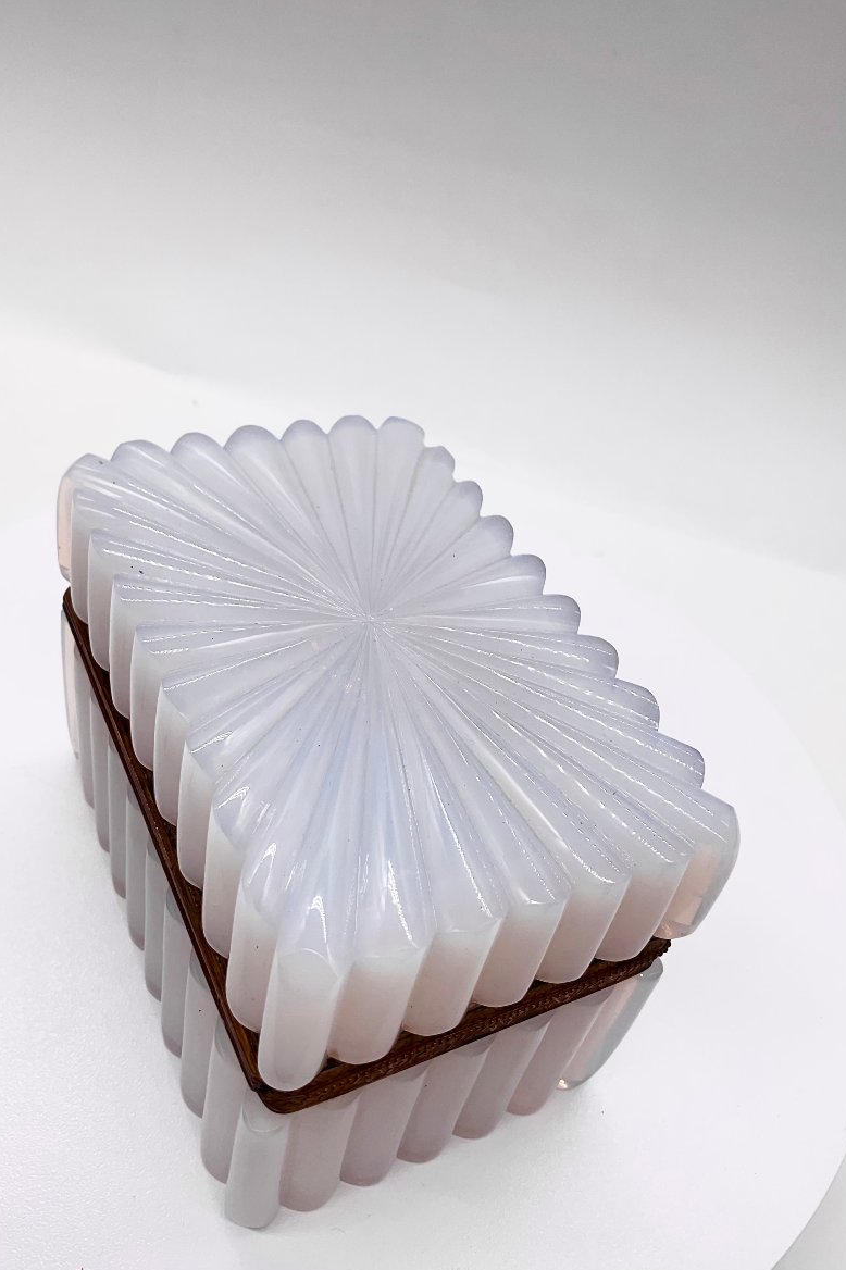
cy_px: 643
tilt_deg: -44.7
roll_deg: -10.6
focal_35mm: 31
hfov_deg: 42.3
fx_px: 1093
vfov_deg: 60.3
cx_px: 391
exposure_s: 1/606
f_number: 1.8
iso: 16
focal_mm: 3
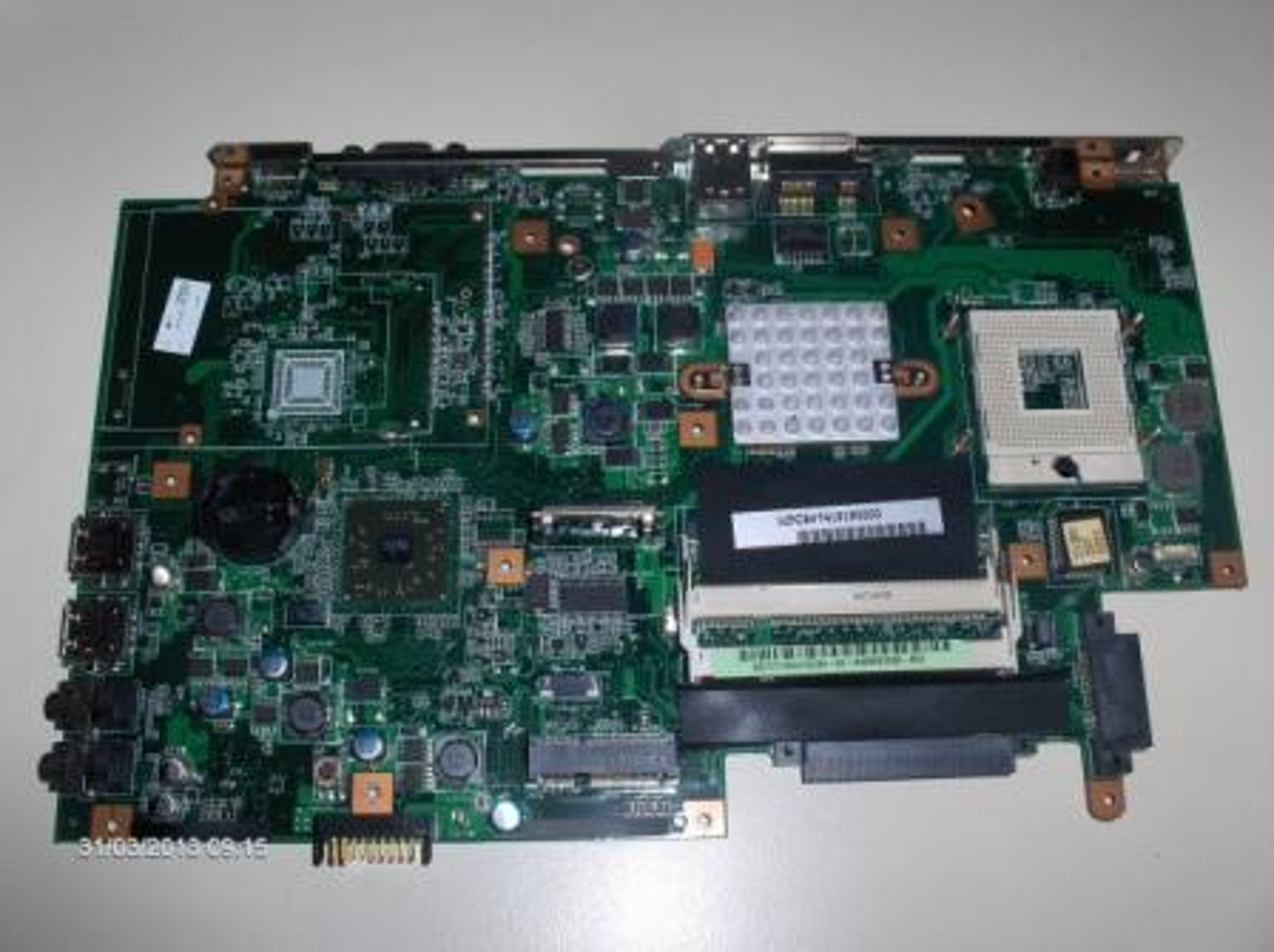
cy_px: 476
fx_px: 1029
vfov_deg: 49.7
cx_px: 637
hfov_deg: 63.5
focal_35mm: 28
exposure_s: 1/60
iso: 50
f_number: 5.6
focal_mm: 5.8
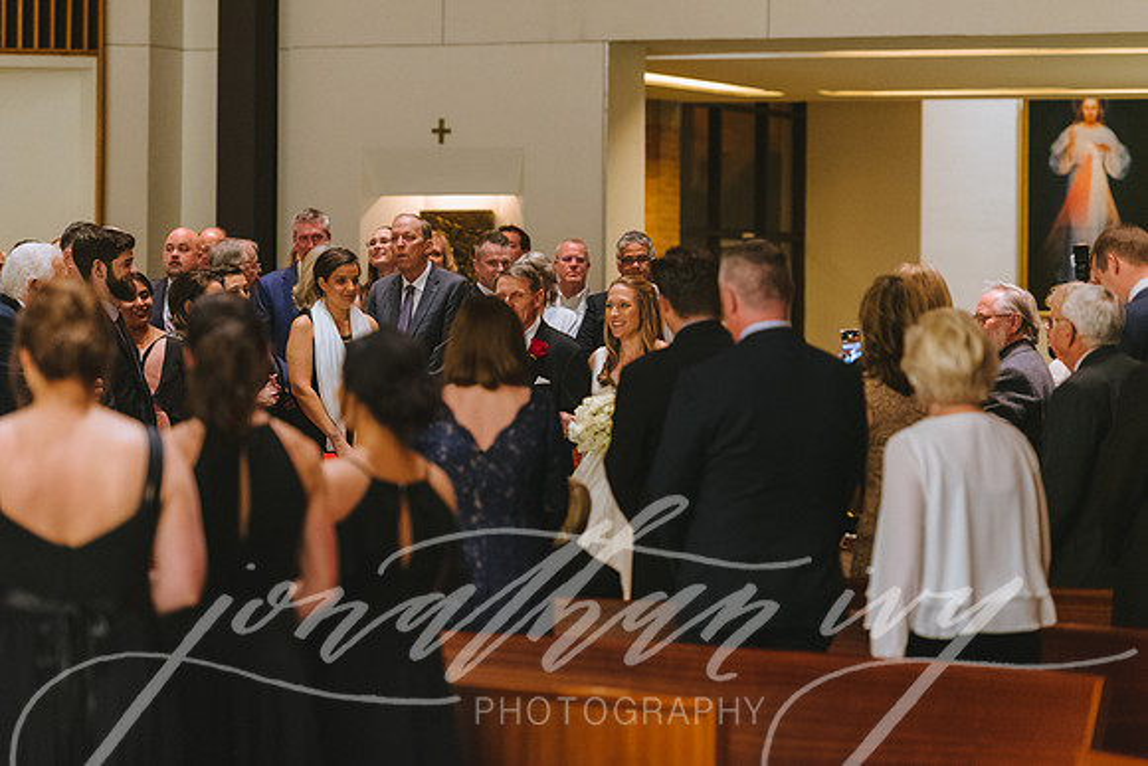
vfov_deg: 10.2
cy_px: 383
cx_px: 574
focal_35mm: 135
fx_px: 4306
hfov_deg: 15.2
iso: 5000
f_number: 2.8
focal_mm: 135
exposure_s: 1/125
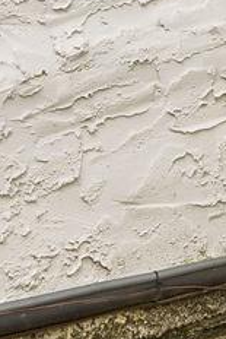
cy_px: -287
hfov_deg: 8.7
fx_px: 1326
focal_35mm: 141
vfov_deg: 13.0
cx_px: 580
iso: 125
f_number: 10
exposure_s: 1/25
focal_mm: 16
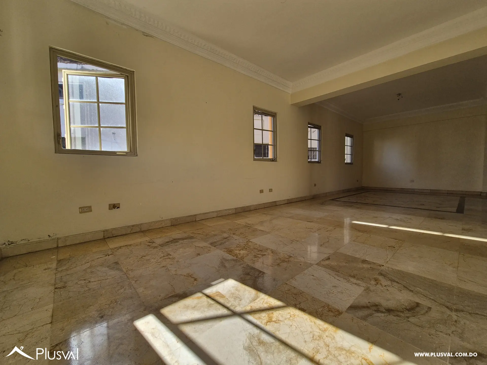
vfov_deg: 89.9
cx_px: 244
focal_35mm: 13
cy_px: 182
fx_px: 183
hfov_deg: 106.2
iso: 50
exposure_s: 1/344
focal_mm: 2.2
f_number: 2.2
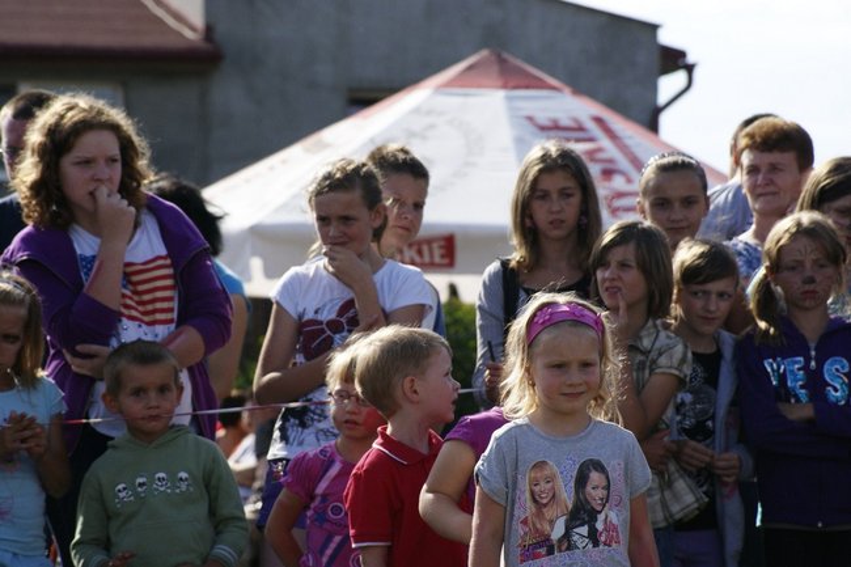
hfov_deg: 10.2
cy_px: 284
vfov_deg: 6.8
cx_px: 426
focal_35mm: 202
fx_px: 4785
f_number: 8
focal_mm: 135
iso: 400
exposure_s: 1/1000
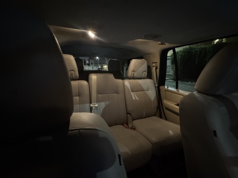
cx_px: 119
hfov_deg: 102.0
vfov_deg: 85.7
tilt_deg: -10.2
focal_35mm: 14
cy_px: 89
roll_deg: +0.5
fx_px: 96
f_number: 2.2
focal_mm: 2.22
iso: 2000
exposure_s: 1/28
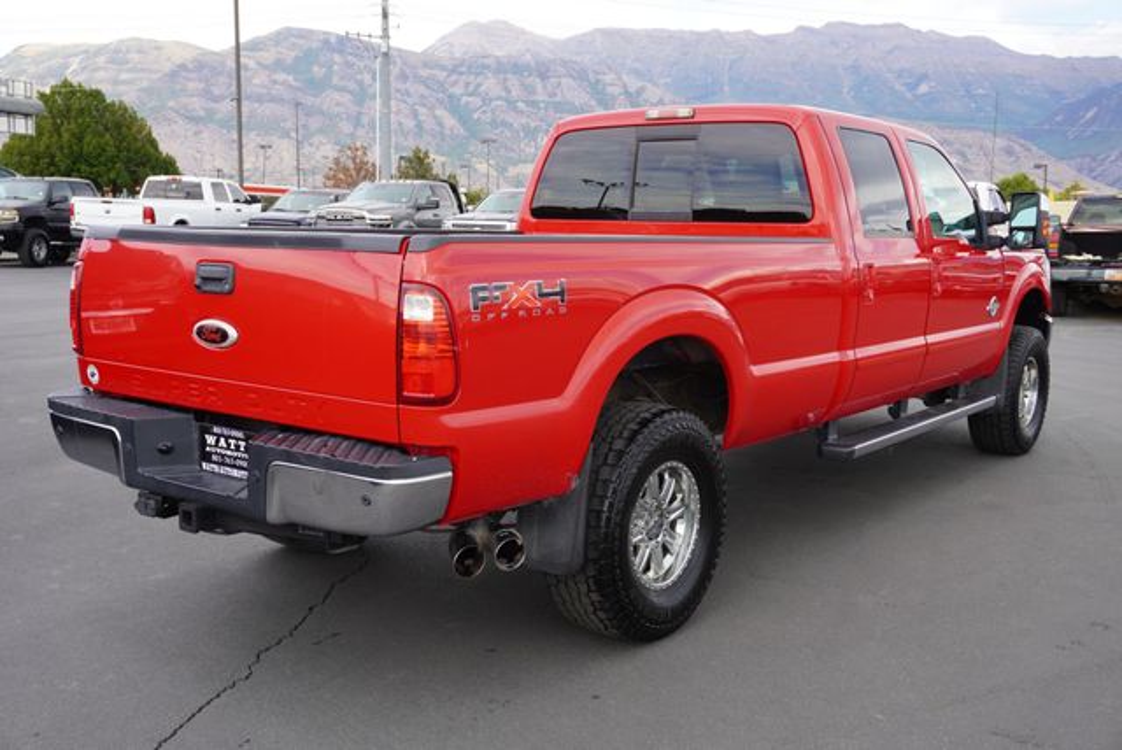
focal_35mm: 36
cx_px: 561
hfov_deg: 53.1
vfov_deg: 36.9
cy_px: 375
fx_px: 1123
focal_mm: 24
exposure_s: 1/80
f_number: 6.3
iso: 100
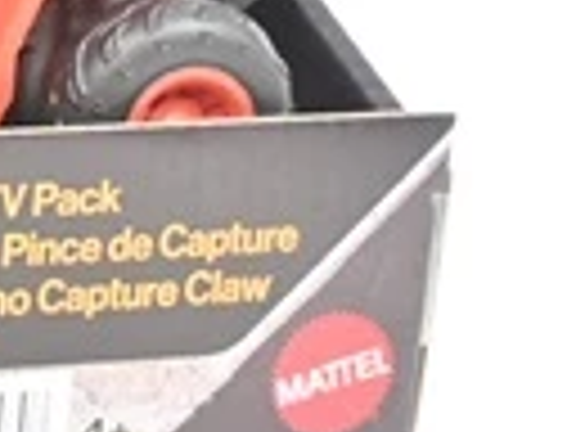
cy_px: -225
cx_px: -968
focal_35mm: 171
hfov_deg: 9.7
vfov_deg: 8.5
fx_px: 2841
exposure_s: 1/125
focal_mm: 21
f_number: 4
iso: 900
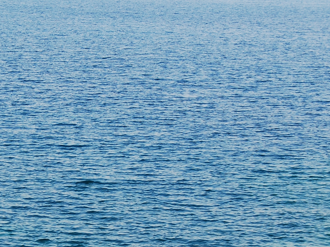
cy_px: 209
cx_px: 25
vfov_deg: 9.2
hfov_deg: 12.2
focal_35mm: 160
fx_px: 1525
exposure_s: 1/250
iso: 200
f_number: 9
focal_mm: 42
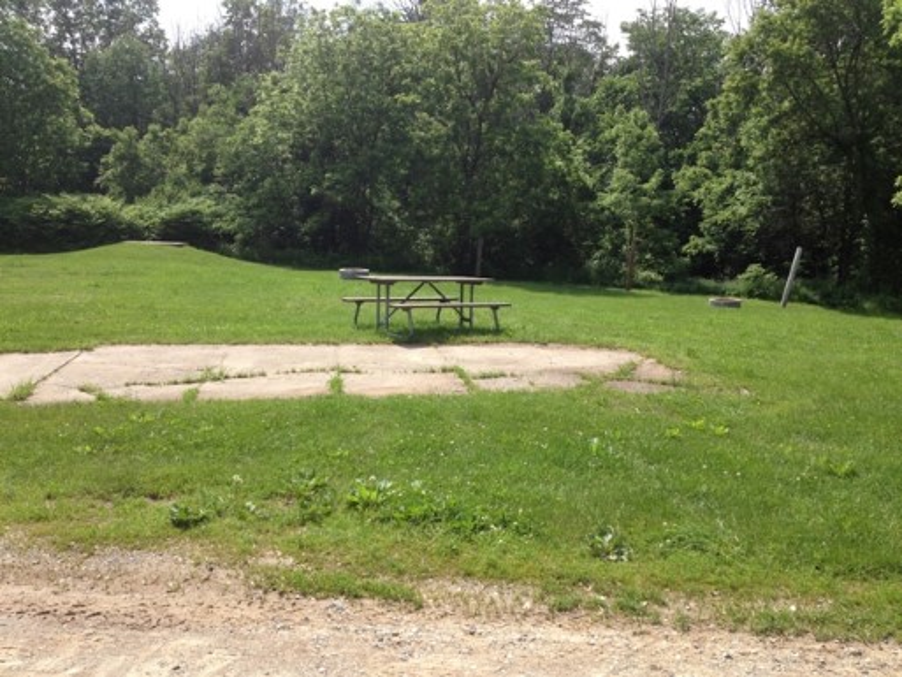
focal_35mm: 35
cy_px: 338
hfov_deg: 52.6
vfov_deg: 40.7
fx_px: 912
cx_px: 451
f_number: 2.4
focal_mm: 4.28
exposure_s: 1/1151
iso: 50
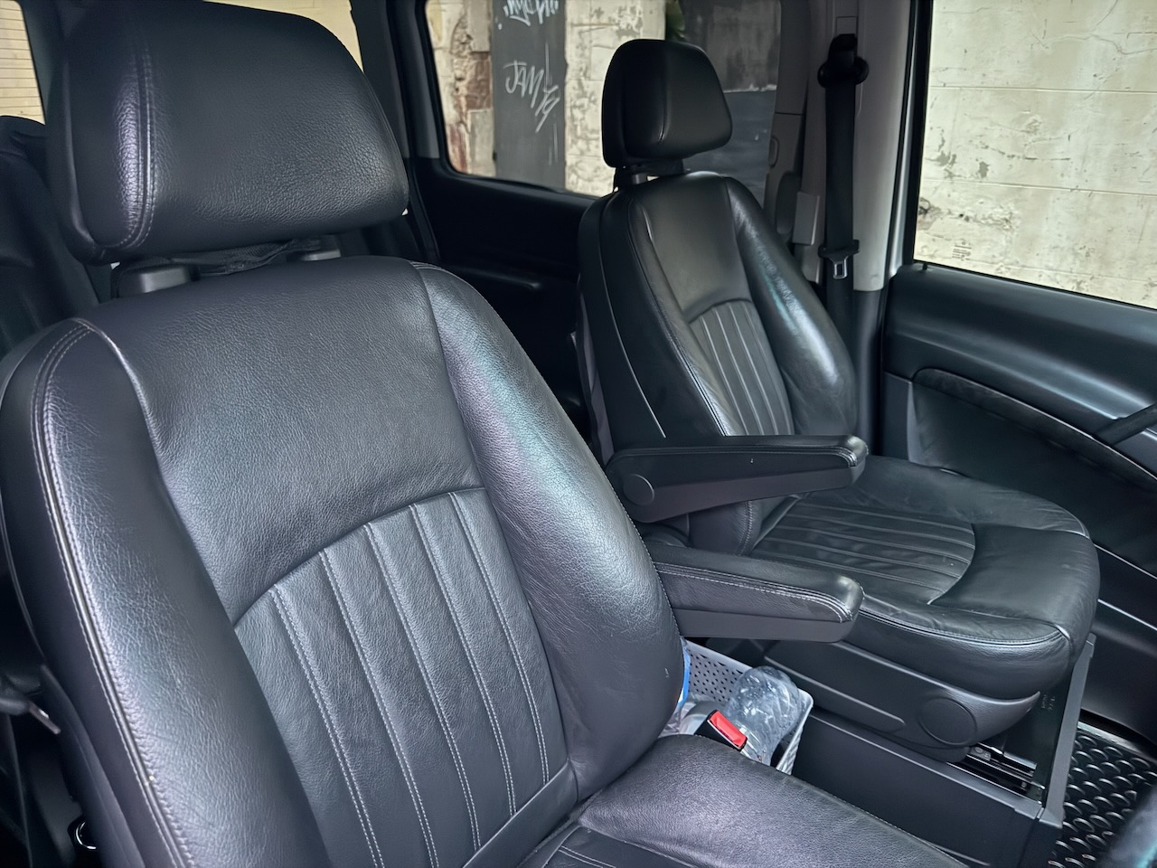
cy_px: 434
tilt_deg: -23.9
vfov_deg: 56.8
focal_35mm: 24
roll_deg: -0.7
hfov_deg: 71.6
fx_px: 802
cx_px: 578
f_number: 1.78
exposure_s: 1/21
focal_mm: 6.76
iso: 1600
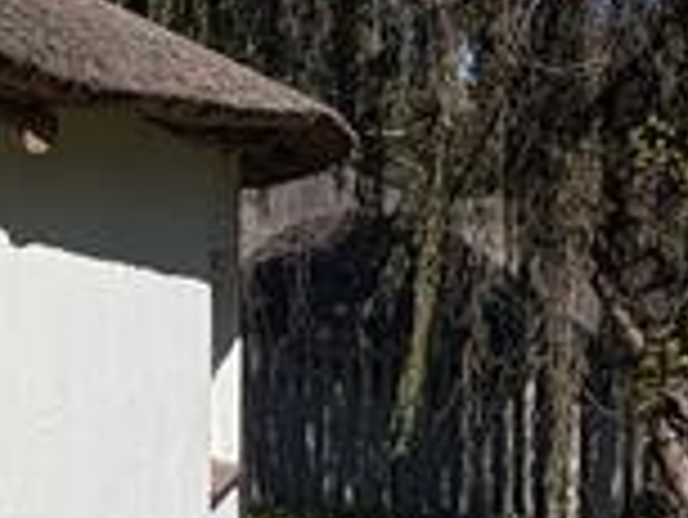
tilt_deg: -1.0
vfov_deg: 20.2
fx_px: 1452
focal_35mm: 73
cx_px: -585
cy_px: 279
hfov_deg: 19.3
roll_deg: +0.0
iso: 50
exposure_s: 1/6135
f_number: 2.2
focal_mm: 2.22
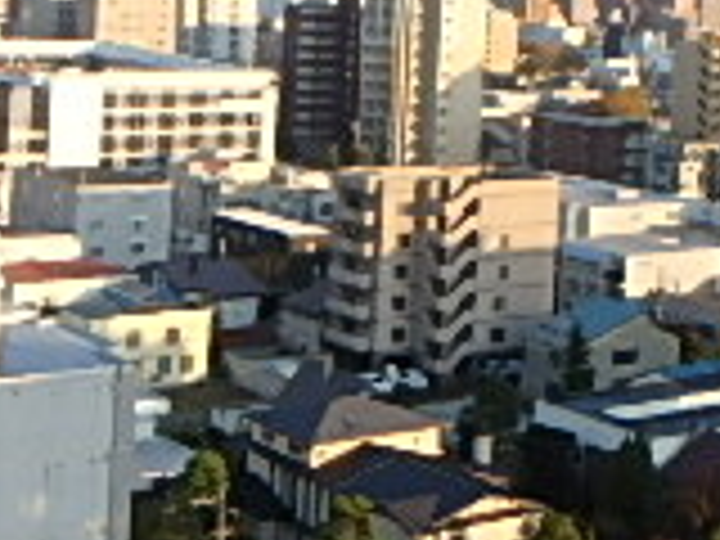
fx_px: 1747
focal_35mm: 84
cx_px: 554
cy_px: -108
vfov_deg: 16.8
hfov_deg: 23.0
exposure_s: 1/400
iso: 125
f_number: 3.5
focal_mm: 3.7
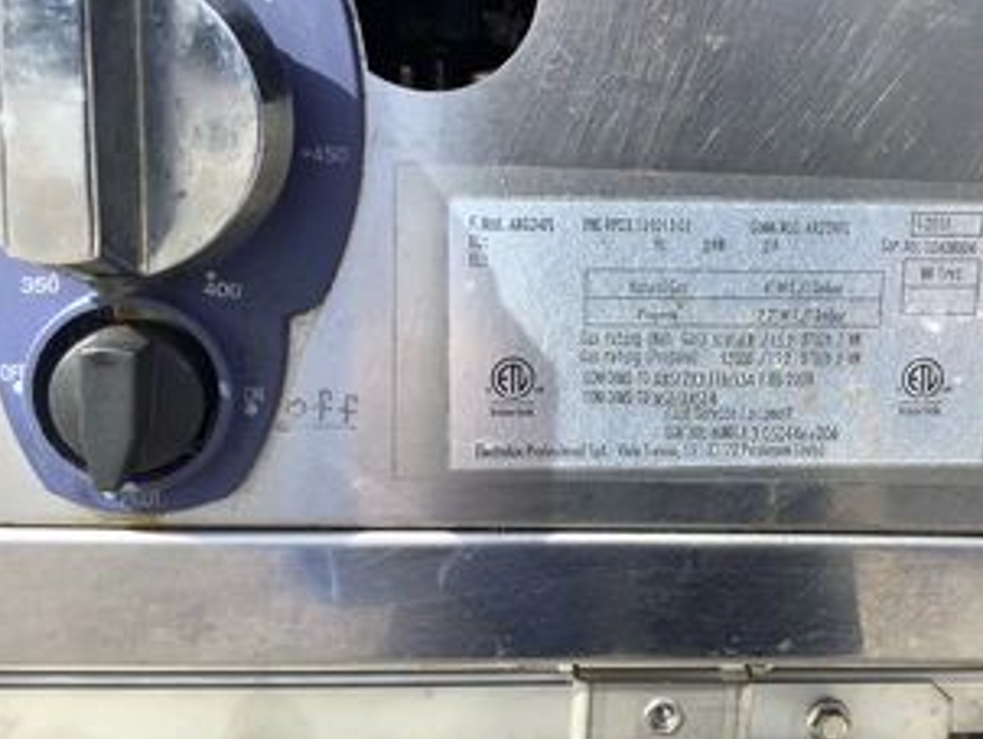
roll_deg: -2.4
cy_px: 329
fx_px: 1165
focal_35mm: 41
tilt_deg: -11.7
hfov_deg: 45.1
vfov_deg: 35.1
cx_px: 644
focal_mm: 3.3
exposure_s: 1/372
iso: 25
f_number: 2.4
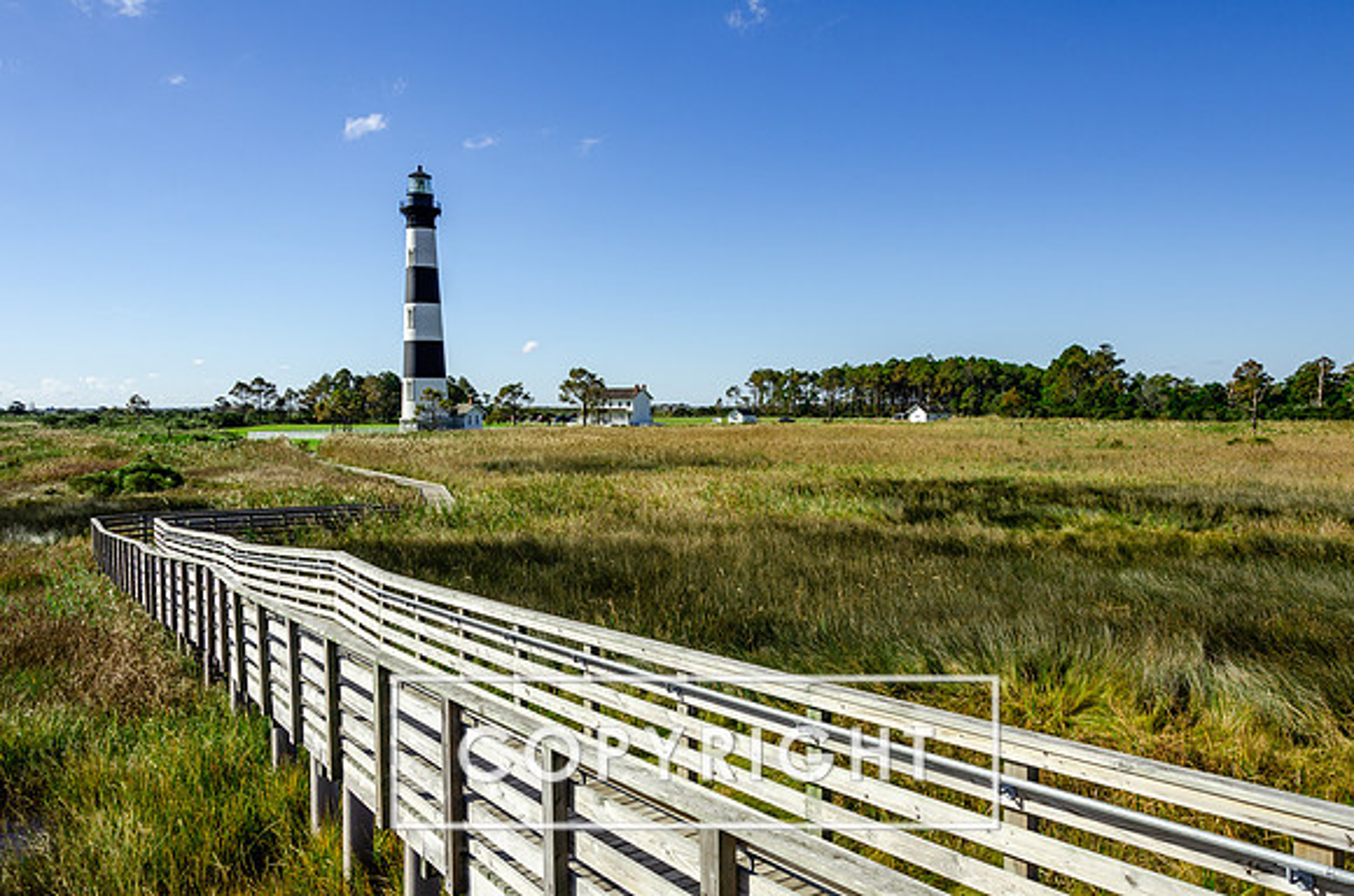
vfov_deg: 47.7
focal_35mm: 27
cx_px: 677
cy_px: 448
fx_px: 1013
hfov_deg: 67.5
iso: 100
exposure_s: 1/350
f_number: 8
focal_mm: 18
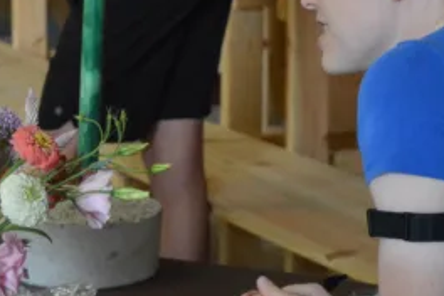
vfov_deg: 6.7
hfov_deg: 9.9
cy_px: 114
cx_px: -22
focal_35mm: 205
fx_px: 2528
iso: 3200
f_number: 5.3
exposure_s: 1/320
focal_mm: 48
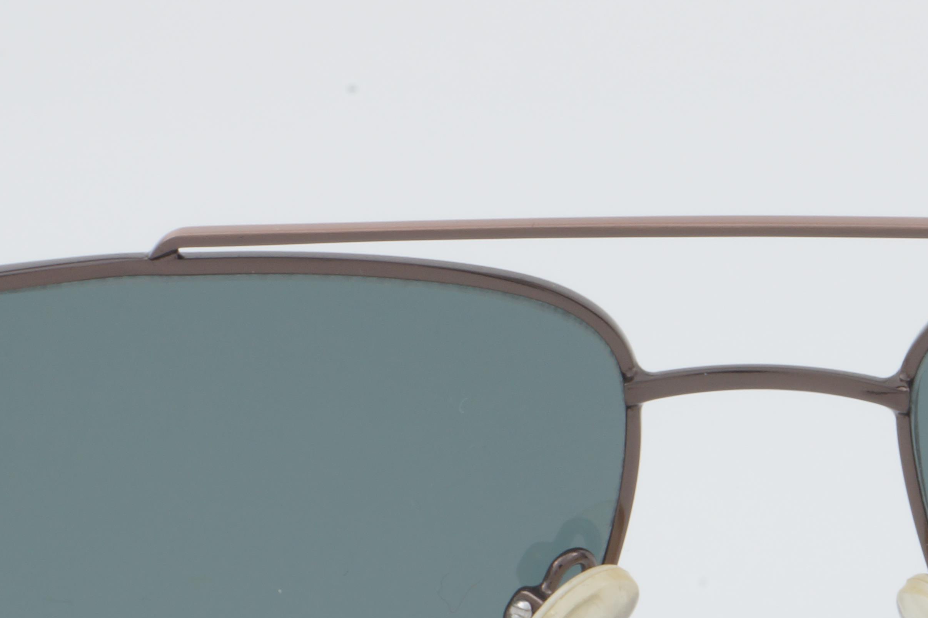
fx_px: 5290
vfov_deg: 6.7
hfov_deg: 10.0
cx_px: 776
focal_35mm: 205
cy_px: 522
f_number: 32
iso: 100
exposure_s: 1/3
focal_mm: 55
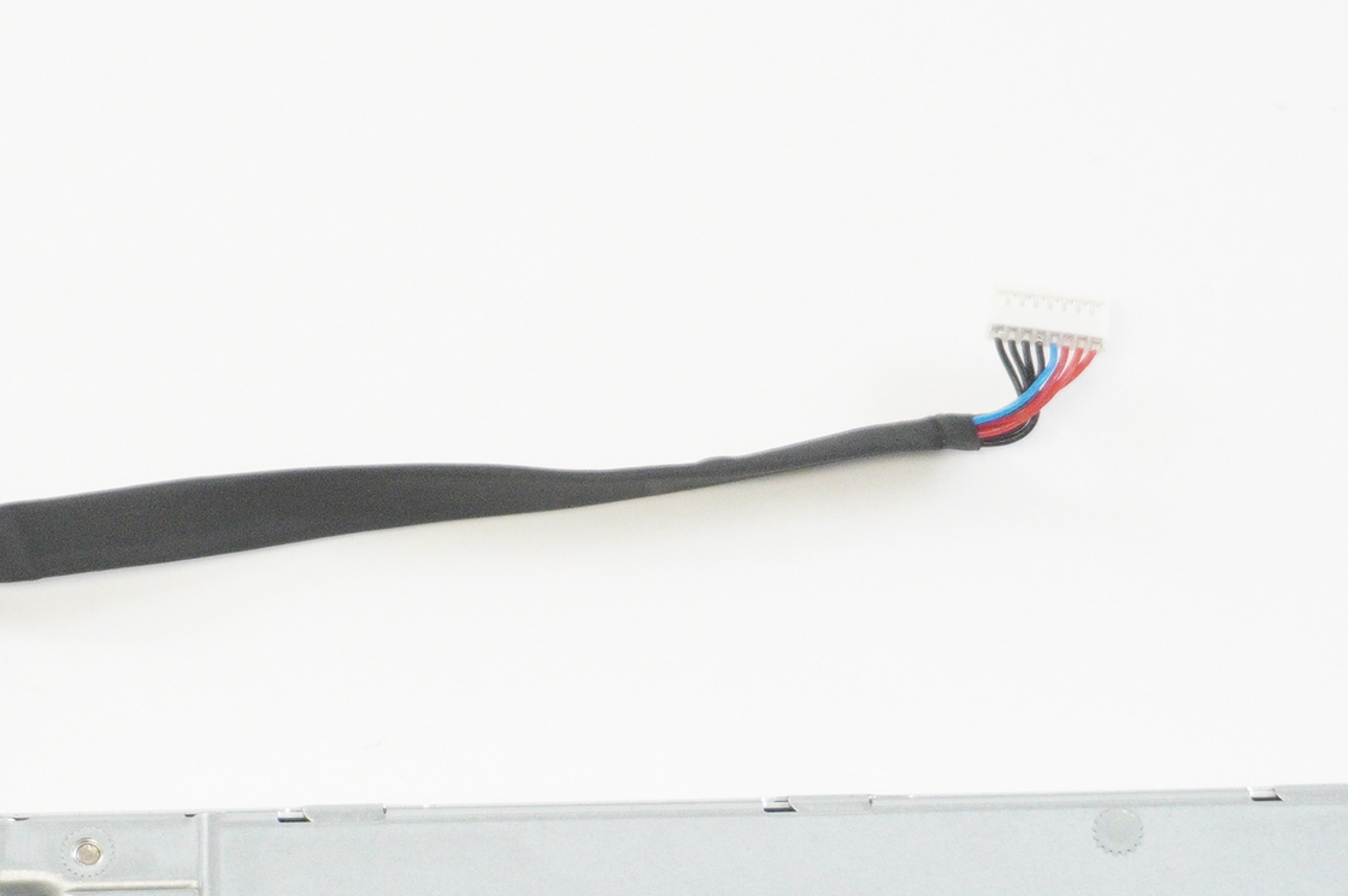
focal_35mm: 144
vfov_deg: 9.4
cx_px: 584
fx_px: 5392
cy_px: 978
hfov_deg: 14.2
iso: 3200
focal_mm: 43
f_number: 5.6
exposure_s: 1/100
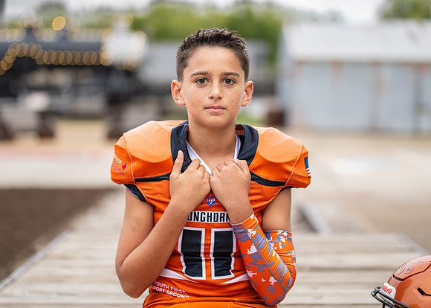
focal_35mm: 70
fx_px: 857
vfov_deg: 20.3
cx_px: 215
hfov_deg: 28.2
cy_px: 148
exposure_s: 1/640
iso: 100
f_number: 1.2
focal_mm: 50
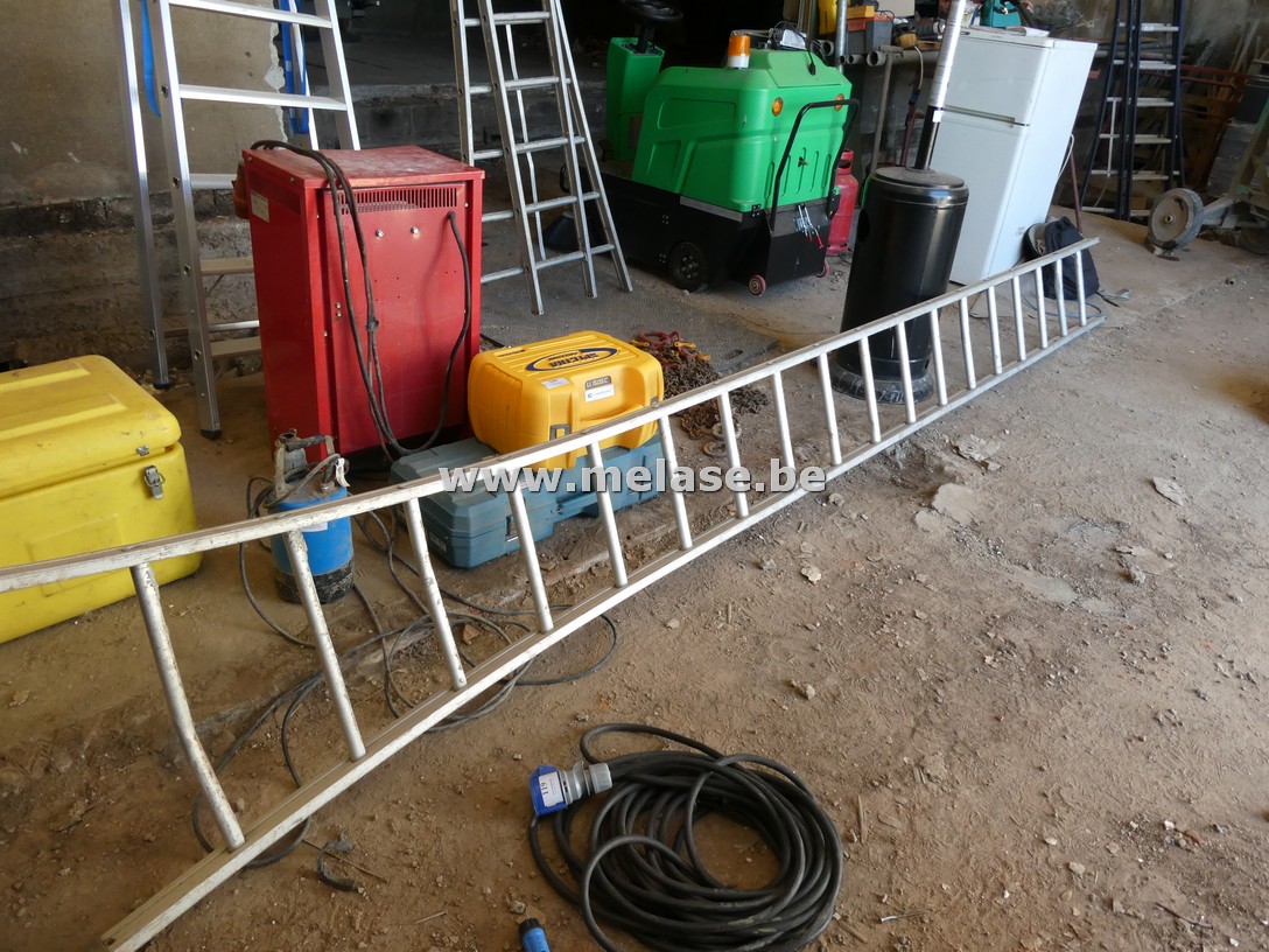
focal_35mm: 24
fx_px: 880
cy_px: 476
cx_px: 634
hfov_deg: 71.6
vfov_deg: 56.8
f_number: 3.3
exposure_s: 1/60
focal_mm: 4.3
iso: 160
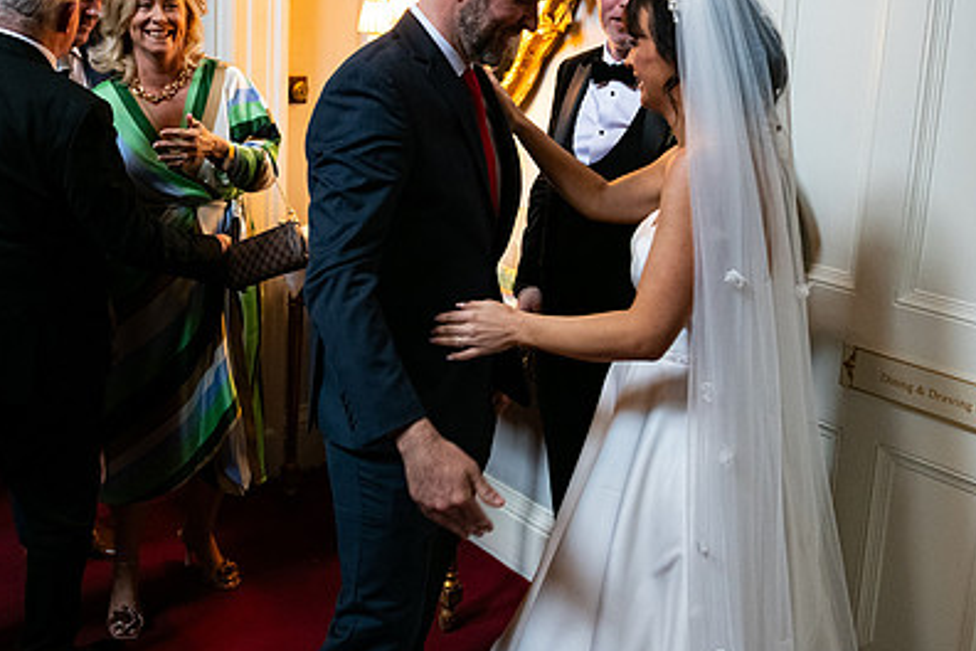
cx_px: 466
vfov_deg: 32.3
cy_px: 211
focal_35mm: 41
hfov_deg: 47.4
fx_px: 1111
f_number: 3.5
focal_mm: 28
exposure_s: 1/160
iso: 1600
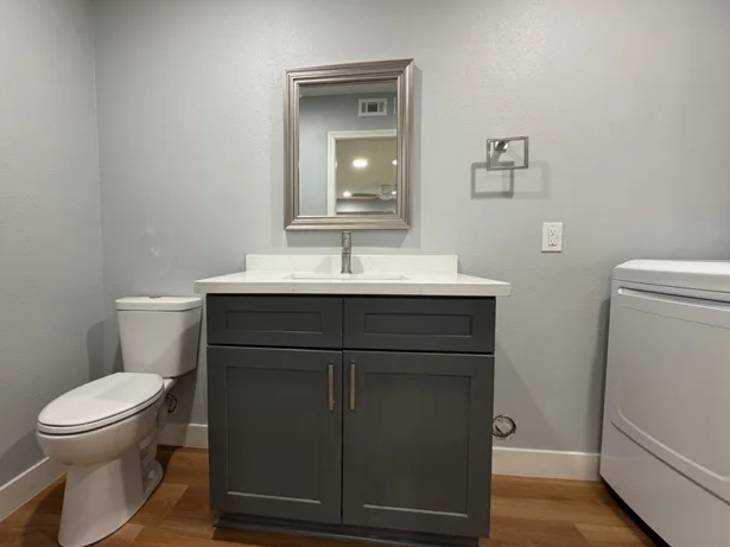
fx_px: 358
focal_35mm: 17
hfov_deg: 90.4
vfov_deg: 74.7
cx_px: 313
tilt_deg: -4.1
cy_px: 274
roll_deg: +0.5
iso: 200
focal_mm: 2.22
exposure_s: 1/60
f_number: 2.2
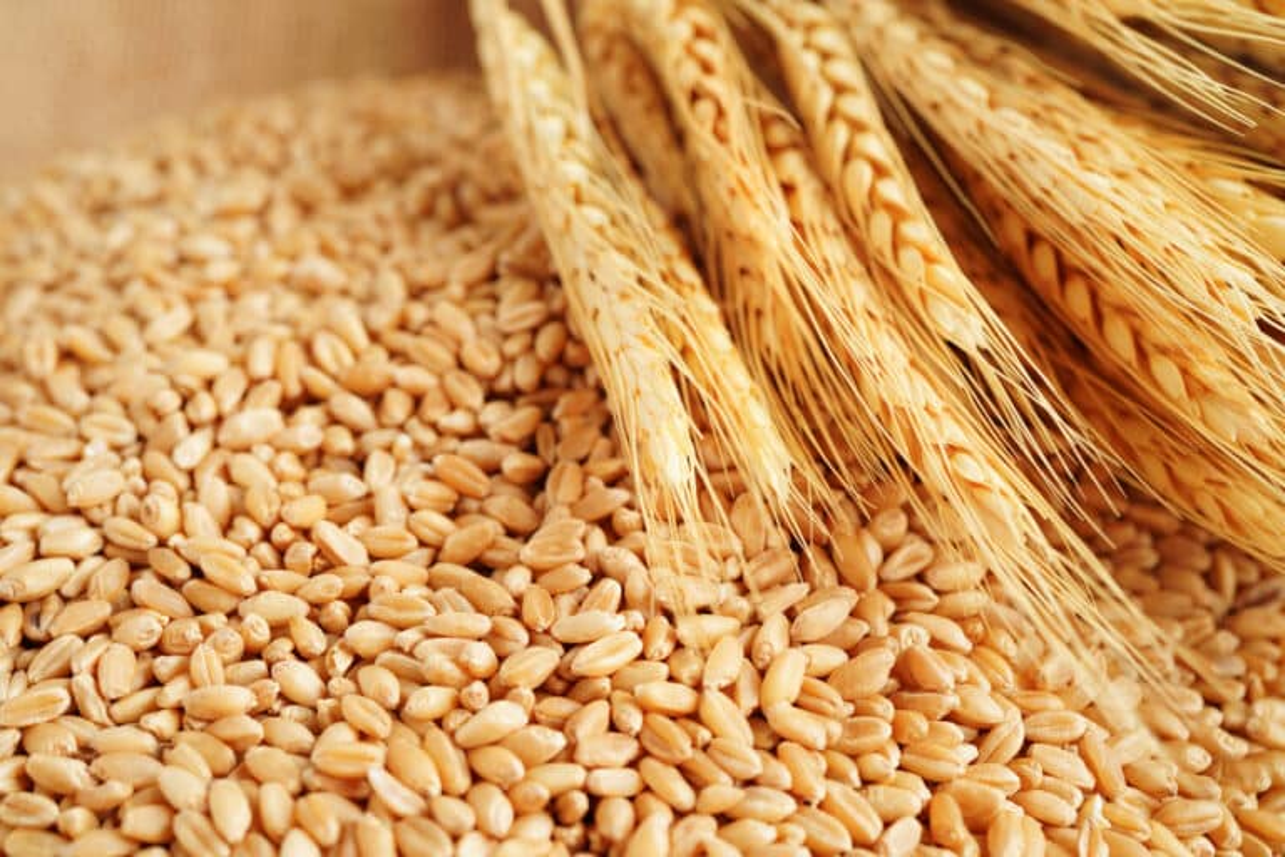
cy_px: 428
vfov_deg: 27.0
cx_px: 642
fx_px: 1785
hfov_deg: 39.6
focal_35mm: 50
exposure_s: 1/100
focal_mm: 50
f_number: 6.3
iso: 100
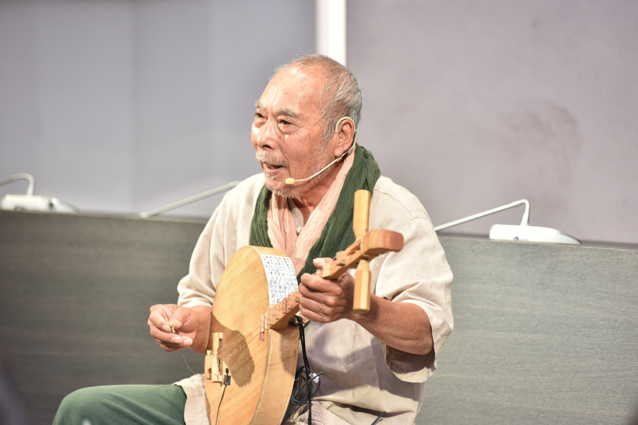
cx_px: 319
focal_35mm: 170
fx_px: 3013
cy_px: 212
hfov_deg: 12.1
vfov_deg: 8.1
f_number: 4.5
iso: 1000
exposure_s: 1/160
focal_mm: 170
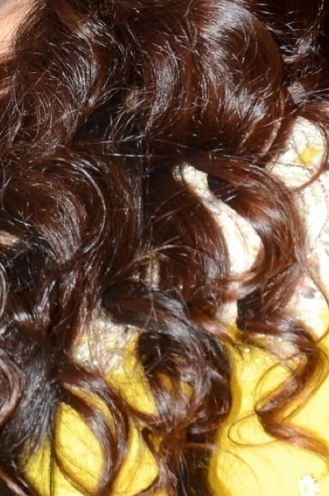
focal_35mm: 311
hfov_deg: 4.4
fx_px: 4285
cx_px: -43
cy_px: 137
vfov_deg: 6.6
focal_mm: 70
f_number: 6.3
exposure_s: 1/125
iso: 200
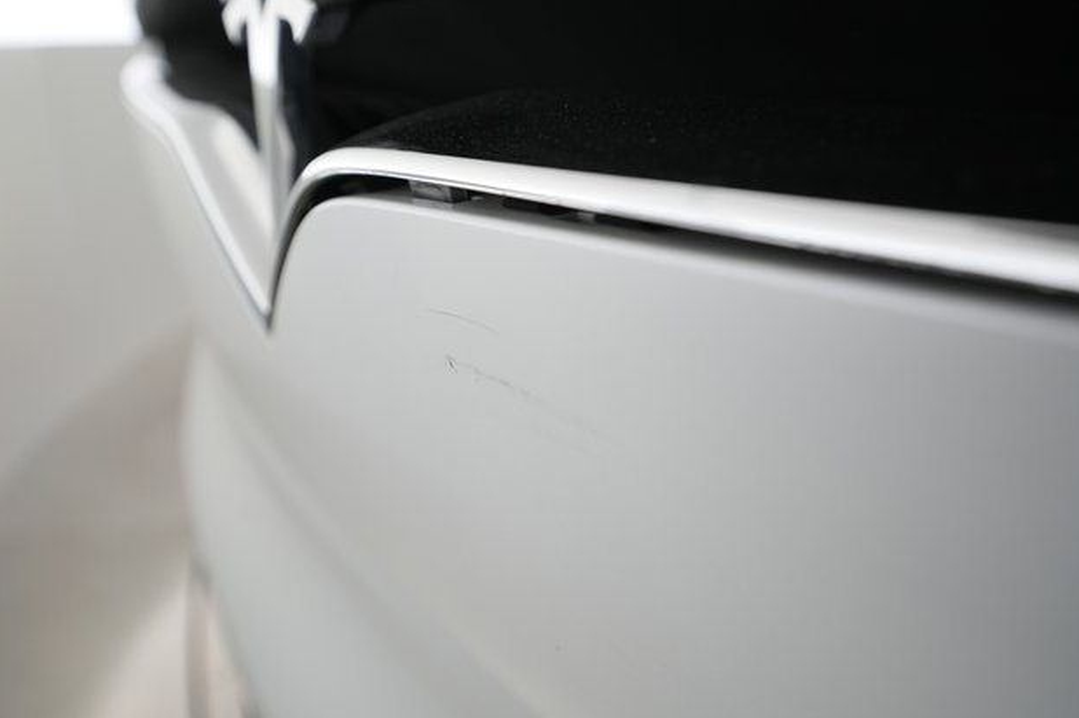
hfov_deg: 63.7
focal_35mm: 29
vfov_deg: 44.9
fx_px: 868
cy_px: 369
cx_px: 541
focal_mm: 28
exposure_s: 1/100
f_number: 4.5
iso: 1250
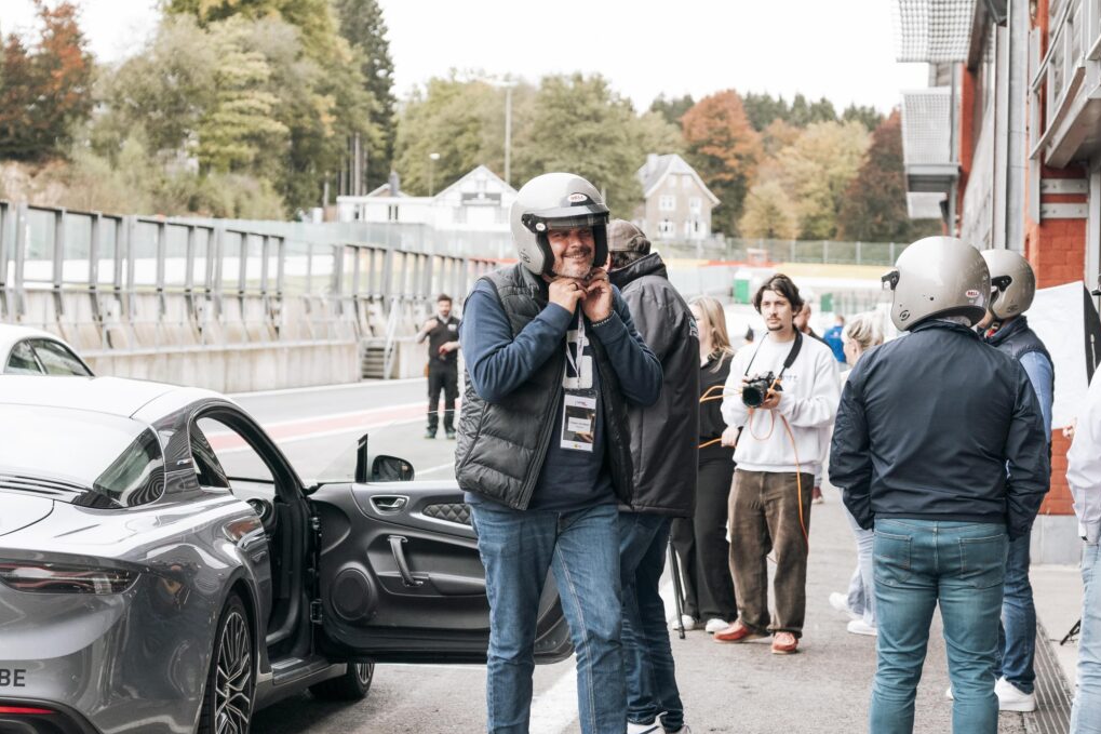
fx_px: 2660
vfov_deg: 15.7
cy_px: 391
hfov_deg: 23.4
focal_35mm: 87
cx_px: 628
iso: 800
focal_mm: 57.3
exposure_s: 1/1250
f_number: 4
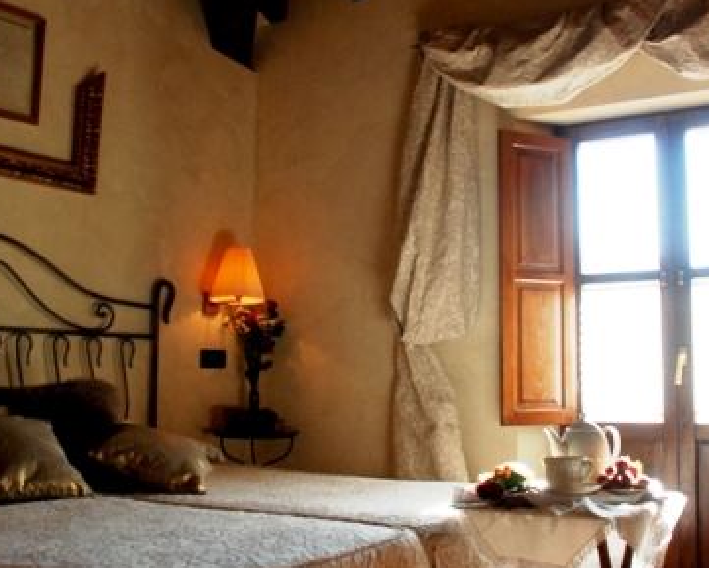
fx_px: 945
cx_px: 385
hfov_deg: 41.1
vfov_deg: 33.4
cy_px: 245
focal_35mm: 45
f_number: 3.5
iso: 400
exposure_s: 1/200
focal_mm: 18
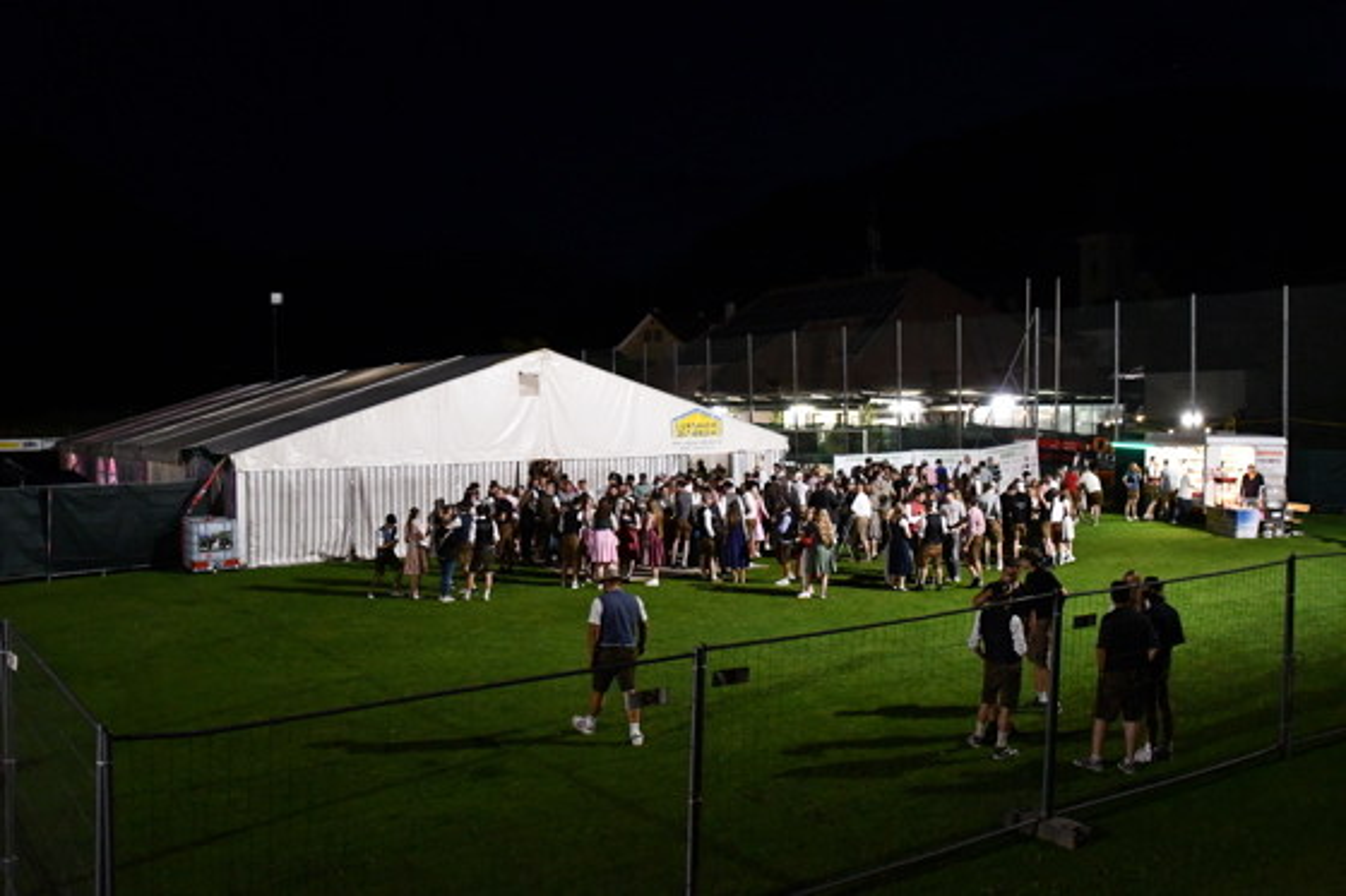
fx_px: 1233
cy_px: 448
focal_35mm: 33
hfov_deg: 57.2
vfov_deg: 39.9
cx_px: 673
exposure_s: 1/60
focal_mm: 22
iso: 8000
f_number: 3.5
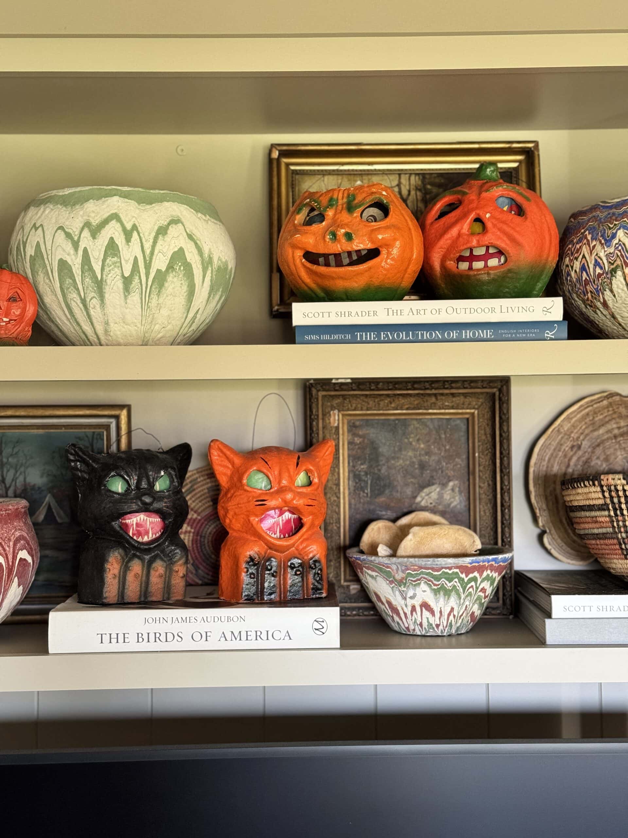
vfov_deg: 39.7
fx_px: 1161
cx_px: 314
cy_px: 419
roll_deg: +0.5
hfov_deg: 30.3
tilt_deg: +0.7
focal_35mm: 48
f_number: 1.78
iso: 250
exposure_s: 1/59
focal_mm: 6.76
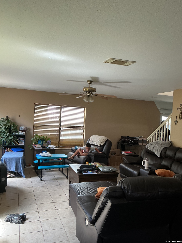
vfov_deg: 61.7
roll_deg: -2.4
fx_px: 203
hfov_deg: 48.2
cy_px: 122
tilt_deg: -1.5
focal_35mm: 29
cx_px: 91
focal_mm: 3
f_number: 1.8
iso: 80
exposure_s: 1/50
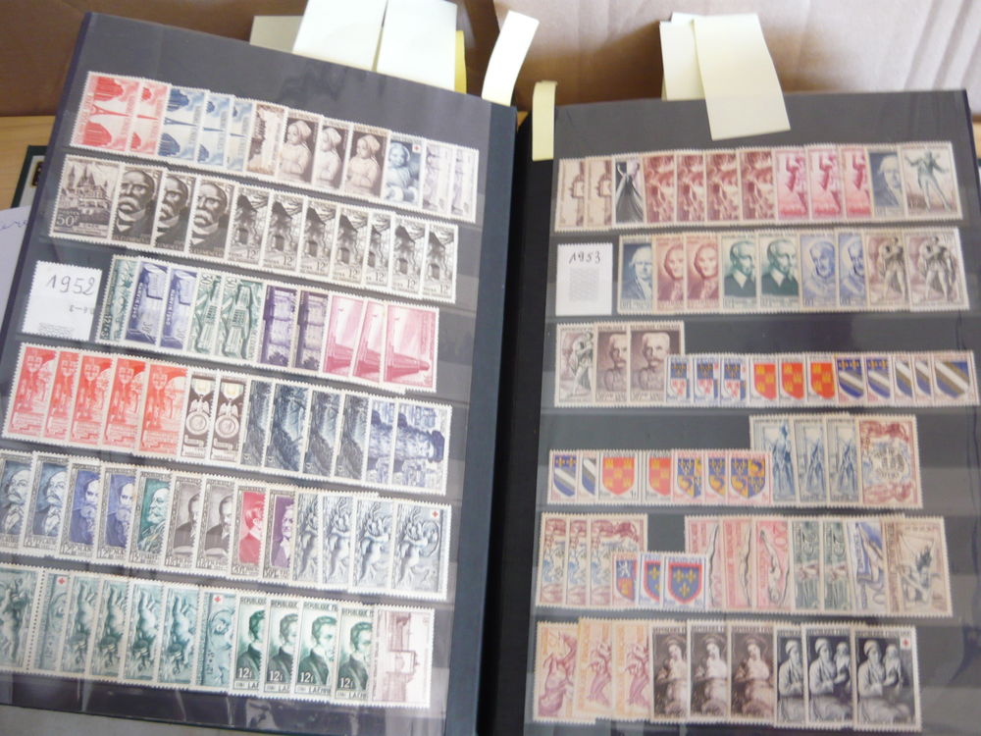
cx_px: 490
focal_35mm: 33
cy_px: 368
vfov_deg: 42.9
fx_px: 935
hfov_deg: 55.4
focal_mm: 5.5
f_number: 2.8
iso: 200
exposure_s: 1/8
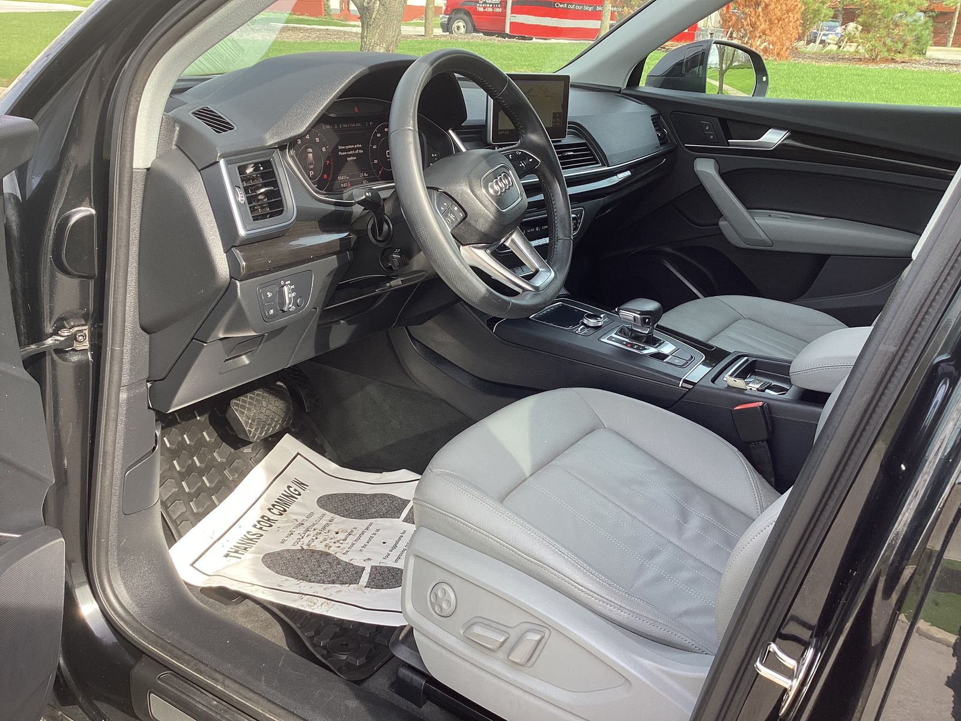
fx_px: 861
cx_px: 480
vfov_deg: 45.4
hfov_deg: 58.4
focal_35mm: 31
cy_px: 360
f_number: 2.4
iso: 25
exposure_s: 1/120
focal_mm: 3.3
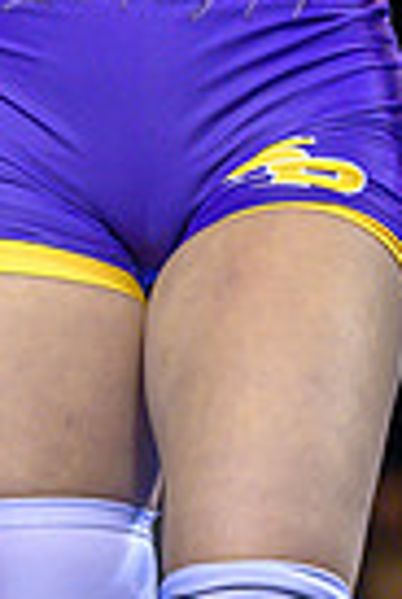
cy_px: -151
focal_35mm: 979
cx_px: 91
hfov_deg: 1.4
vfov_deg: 2.1
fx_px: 16315
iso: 2500
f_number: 2.8
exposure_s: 1/800
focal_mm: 180
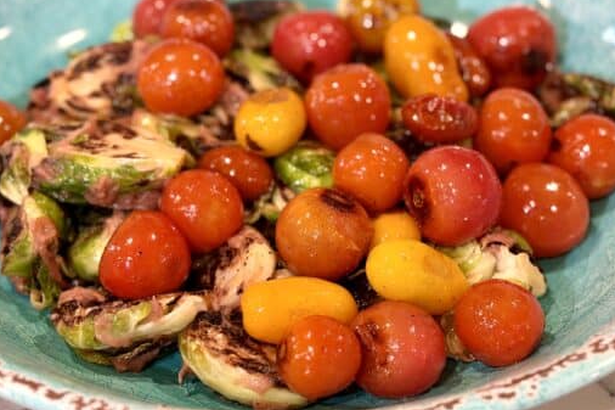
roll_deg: +0.5
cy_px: 151
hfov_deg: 27.3
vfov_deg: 18.4
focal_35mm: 74
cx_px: 238
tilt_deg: -41.5
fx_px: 1264
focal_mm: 6.76
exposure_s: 1/60
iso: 160
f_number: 1.78
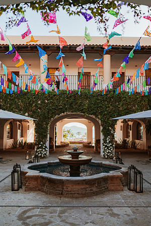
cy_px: 113
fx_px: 220
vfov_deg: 54.4
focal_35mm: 35
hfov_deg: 37.9
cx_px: 76
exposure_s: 1/3200
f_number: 1.8
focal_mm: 35
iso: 100
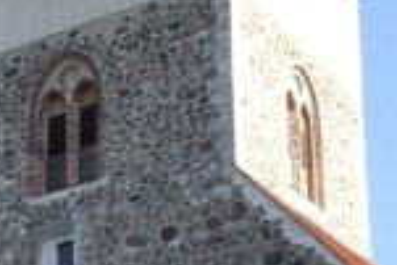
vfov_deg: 9.7
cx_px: 126
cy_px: 475
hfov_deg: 15.3
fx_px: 1479
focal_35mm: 134
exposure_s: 1/175
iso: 64
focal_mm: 6.4
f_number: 5.7
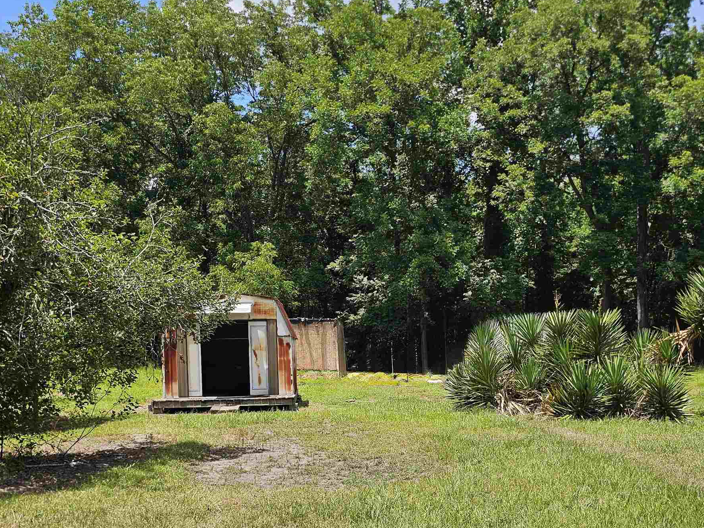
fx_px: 814
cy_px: 402
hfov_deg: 46.7
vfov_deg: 35.1
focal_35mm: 40
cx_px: 388
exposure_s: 1/599
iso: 10
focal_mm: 6.3
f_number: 1.7
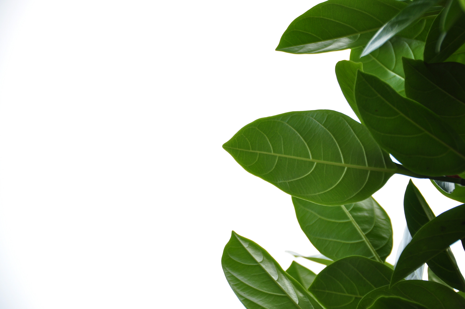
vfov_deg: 12.1
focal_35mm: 112
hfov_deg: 18.2
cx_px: 232
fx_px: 1451
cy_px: 154
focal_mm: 75
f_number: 5
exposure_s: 1/160
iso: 200
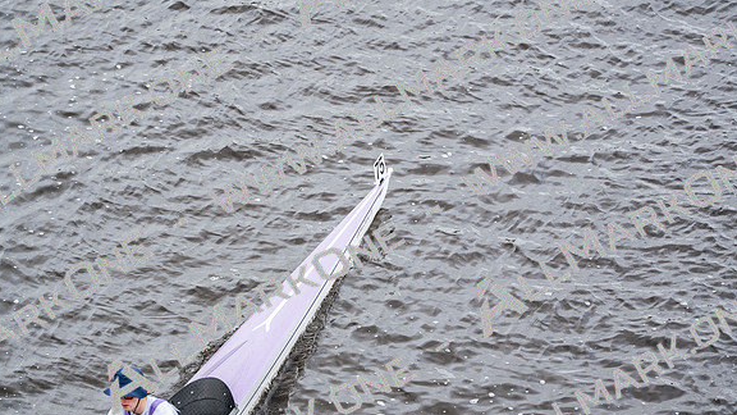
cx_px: 367
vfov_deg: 5.8
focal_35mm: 211
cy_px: 217
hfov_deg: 10.2
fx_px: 4123
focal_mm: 200
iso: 500
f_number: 2.8
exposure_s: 1/2000
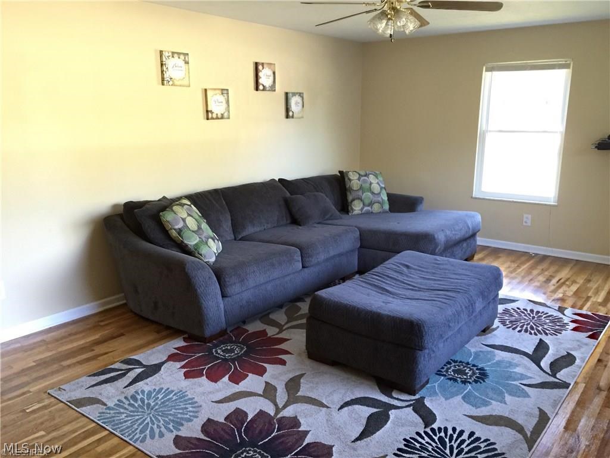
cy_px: 229
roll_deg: -0.3
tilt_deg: -12.9
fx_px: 511
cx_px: 305
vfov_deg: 48.2
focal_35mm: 29
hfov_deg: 61.7
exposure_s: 1/15
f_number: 2.2
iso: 100
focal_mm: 4.15
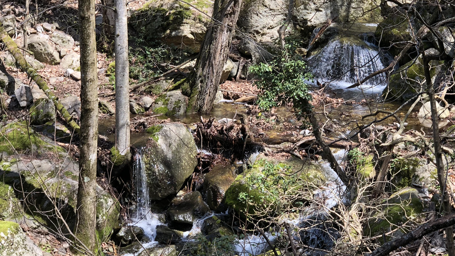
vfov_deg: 13.4
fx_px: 1086
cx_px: 263
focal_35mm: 90
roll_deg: -1.4
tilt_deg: -7.8
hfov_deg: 23.6
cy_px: 73
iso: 16
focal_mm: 6
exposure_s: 1/147
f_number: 2.4
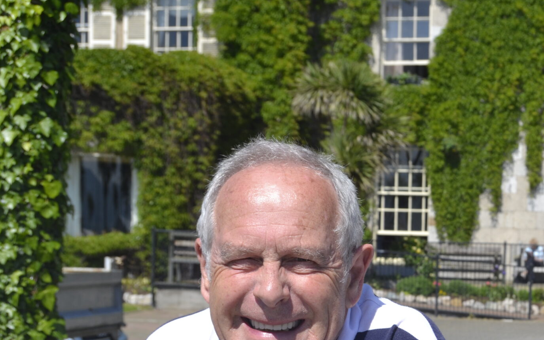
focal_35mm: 74
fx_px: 1097
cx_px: 468
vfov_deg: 17.4
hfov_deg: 27.1
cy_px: 294
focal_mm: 26
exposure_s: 1/320
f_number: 9
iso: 100
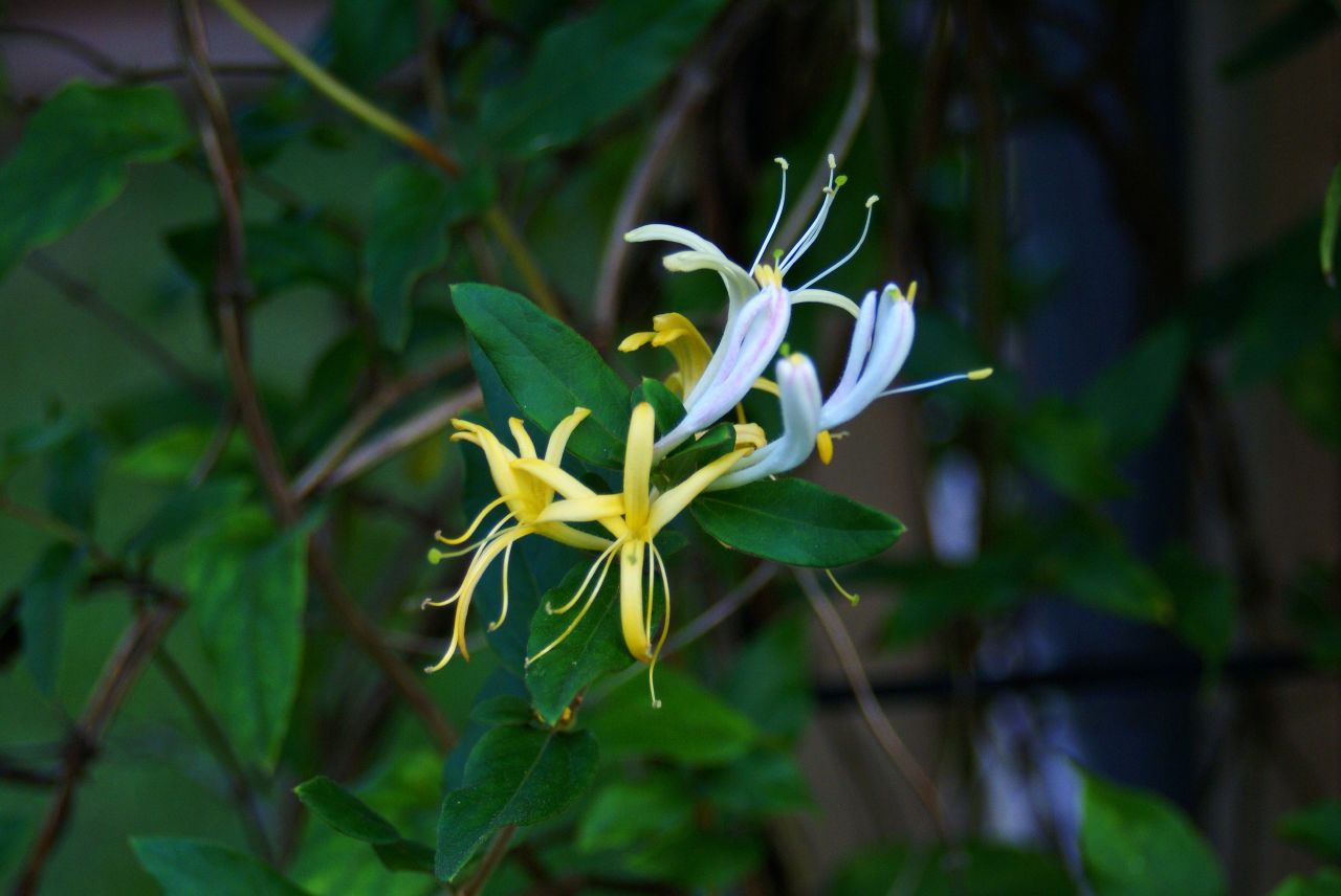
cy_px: 448
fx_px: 4474
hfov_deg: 17.0
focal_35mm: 120
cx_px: 670
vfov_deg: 11.4
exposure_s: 1/125
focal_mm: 80
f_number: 5.6
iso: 400
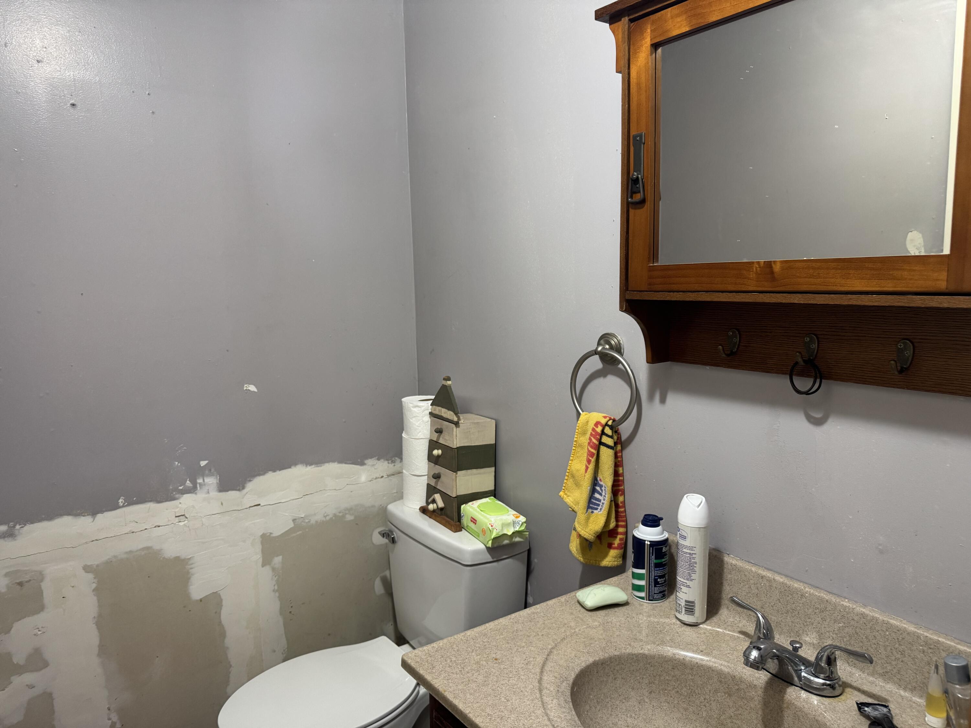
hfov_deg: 71.6
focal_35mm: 24
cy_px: 364
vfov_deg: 56.8
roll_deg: +0.8
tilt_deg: -8.9
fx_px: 673
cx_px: 486
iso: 320
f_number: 1.78
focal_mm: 6.76
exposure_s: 1/60
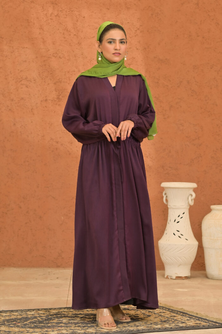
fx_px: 787
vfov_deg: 23.9
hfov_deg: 16.1
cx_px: 111
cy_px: 167
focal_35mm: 85
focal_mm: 85
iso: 200
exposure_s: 1/200
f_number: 7.1
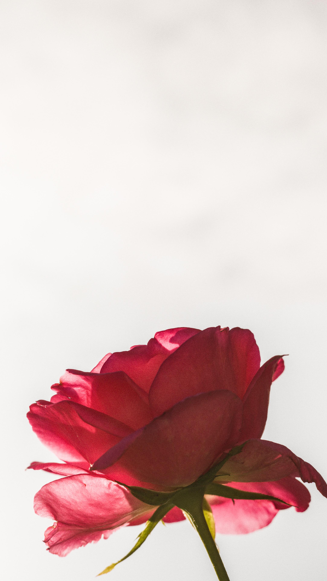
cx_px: 139
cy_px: 289
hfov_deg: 20.4
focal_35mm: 59
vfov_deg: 35.4
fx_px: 910
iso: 250
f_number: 5.6
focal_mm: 37.4
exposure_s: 1/1000
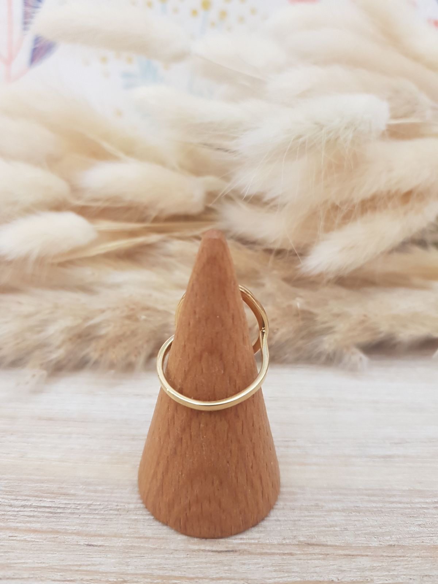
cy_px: 292
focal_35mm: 26
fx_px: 439
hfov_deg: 53.1
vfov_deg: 67.3
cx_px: 219
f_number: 1.7
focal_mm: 4.2
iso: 200
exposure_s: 1/33
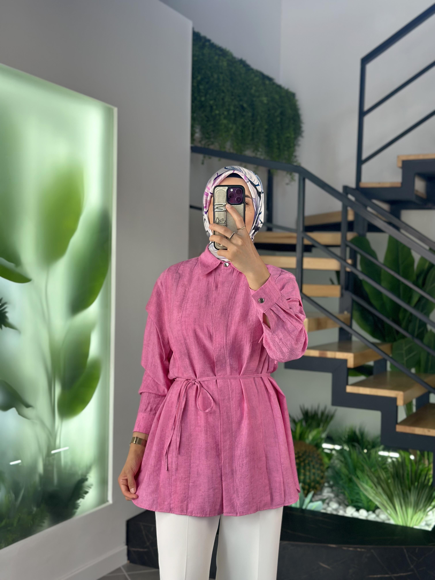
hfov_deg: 30.3
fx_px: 804
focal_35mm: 48
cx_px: 218
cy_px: 290
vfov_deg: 39.7
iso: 80
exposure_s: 1/246
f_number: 1.78
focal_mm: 6.86
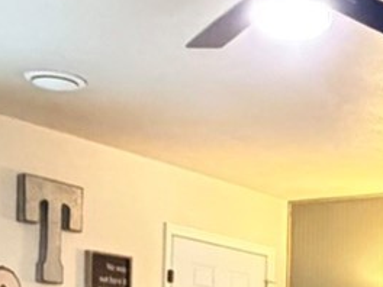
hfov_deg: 18.4
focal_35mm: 102
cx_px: 437
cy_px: 417
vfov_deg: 13.7
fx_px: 1129
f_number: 2.2
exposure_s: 1/60
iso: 1250
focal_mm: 2.22
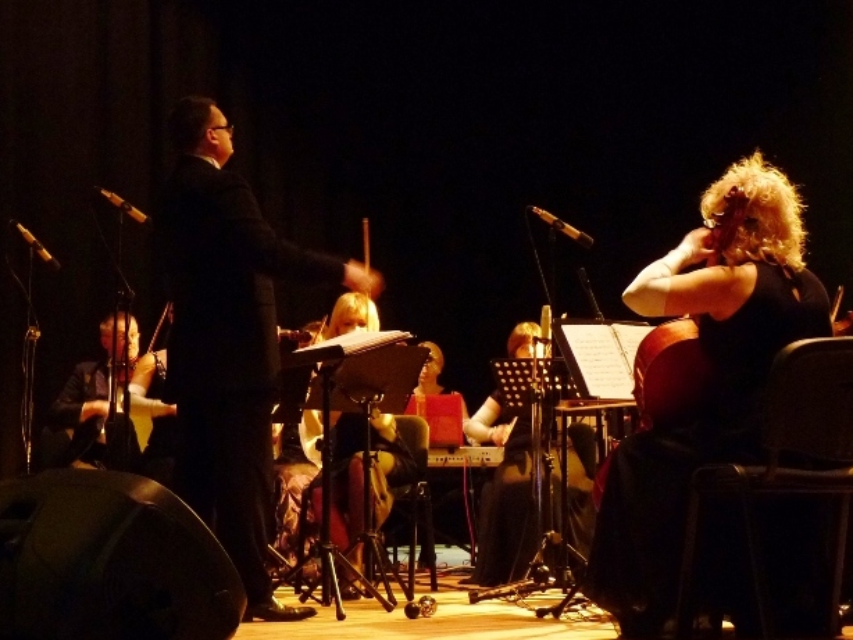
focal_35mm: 50
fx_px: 1233
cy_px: 320
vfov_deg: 29.1
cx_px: 426
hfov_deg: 38.2
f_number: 3.2
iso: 400
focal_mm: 9
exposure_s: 1/10
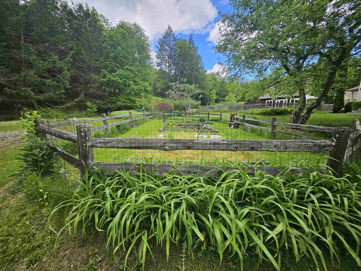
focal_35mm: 13
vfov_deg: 89.9
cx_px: 180
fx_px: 136
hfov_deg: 106.2
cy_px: 136
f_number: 2.2
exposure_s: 1/172
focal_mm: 1.74
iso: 32
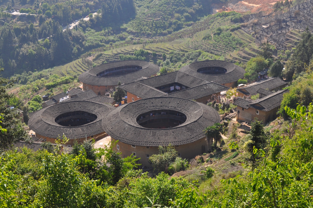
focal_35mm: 52
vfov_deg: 25.7
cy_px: 104
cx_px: 156
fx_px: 456
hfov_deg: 37.9
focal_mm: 35
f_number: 8
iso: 200
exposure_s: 1/250
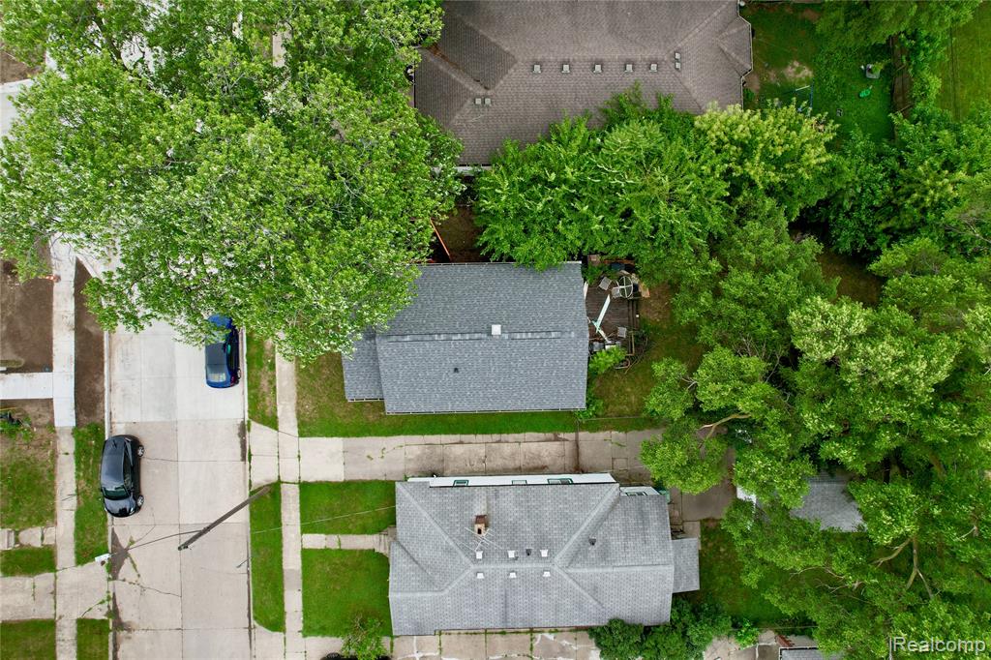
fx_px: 605
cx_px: 496
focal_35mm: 22
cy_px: 330
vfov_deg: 57.2
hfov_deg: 78.6
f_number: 2.8
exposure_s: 1/500
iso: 100
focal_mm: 8.38
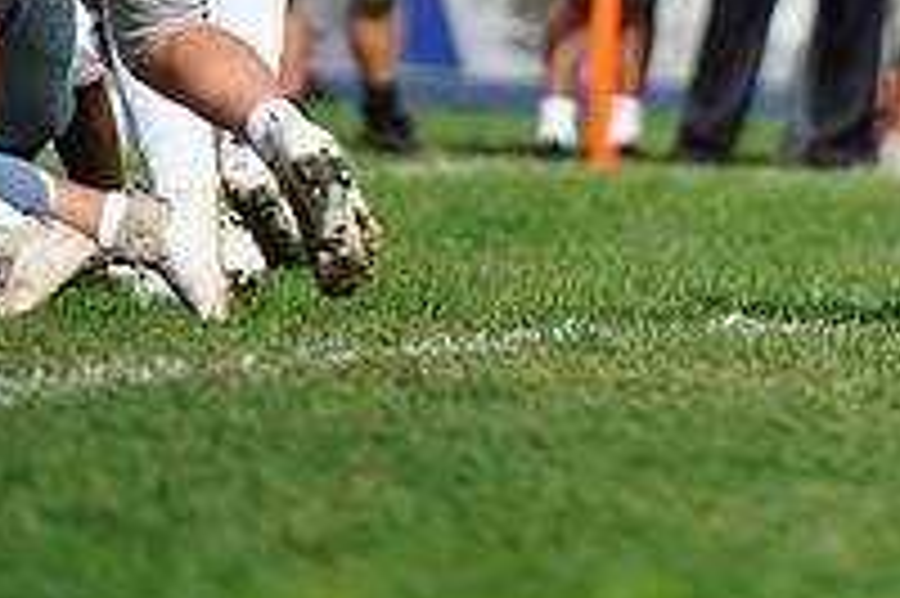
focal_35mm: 871
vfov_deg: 1.6
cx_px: 1134
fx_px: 21757
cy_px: -232
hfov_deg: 2.4
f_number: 2.8
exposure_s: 1/8000
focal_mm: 300
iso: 500
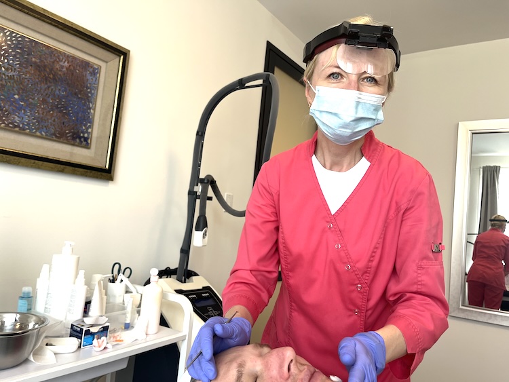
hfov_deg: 67.3
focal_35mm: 26
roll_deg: -5.7
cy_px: 191
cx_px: 254
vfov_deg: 53.1
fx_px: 382
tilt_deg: +4.8
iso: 50
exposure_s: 1/120
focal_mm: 5.1
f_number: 1.6
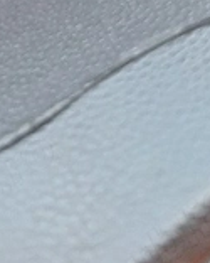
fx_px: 893
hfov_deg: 13.3
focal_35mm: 115
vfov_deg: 14.0
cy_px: -266
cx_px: 12
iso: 80
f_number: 1.8
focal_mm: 5.54
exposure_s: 1/50
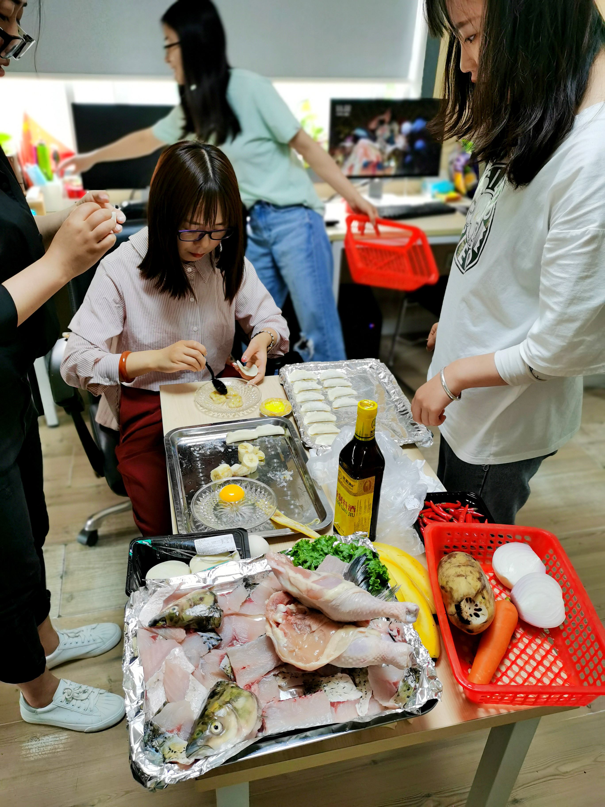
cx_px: 302
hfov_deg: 51.4
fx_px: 629
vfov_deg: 65.3
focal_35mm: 27
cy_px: 404
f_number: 1.8
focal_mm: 5.58
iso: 125
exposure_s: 1/50
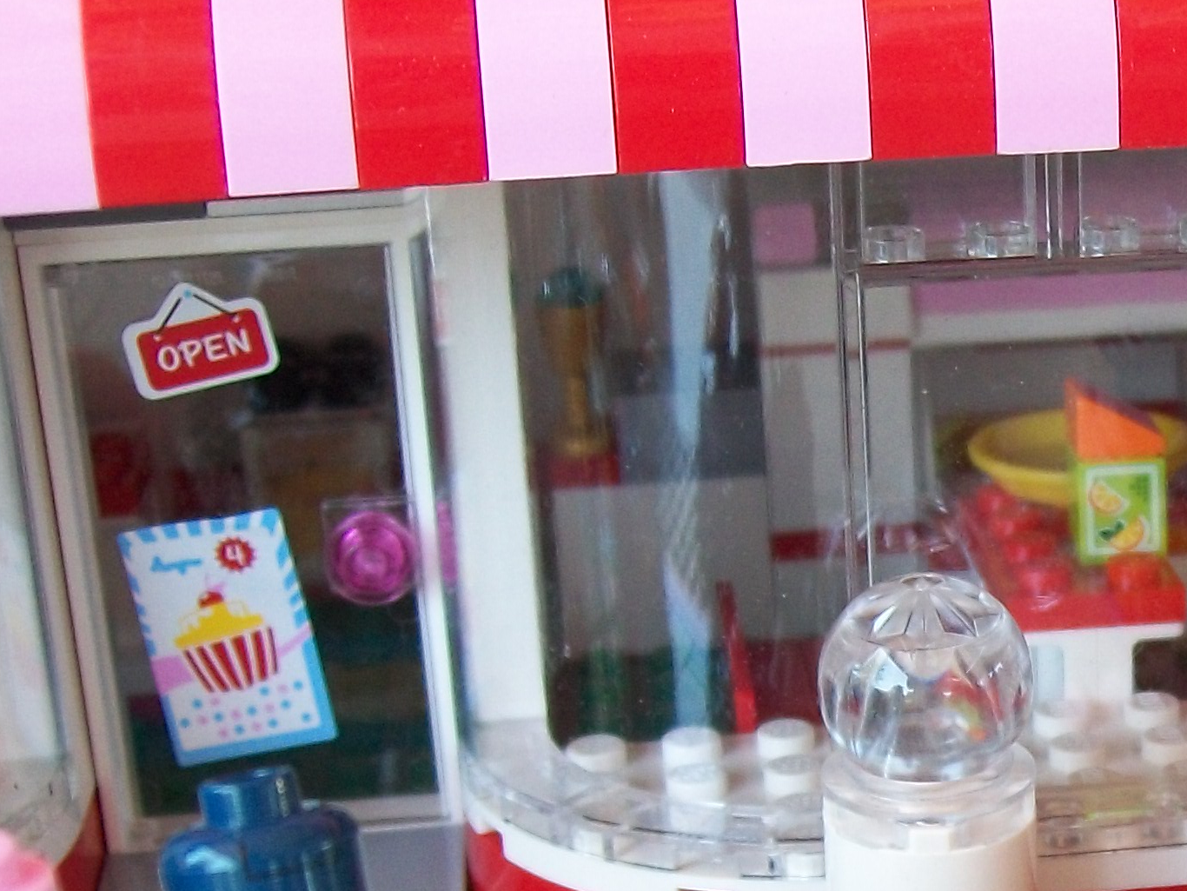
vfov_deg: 16.8
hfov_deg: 21.9
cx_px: 1193
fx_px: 2950
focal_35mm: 86
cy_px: 886
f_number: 2.7
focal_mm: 6
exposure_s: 1/60
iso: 84
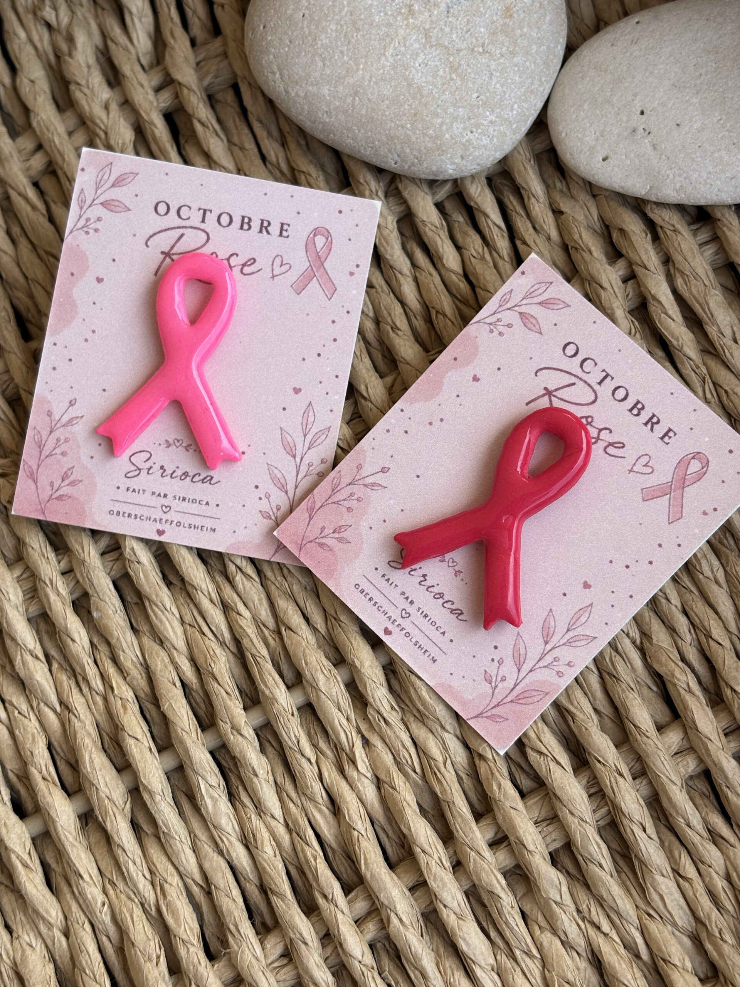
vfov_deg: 36.8
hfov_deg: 28.0
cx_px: 370
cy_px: 494
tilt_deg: -75.0
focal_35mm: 52
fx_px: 1482
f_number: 1.6
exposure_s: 1/654
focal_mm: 5.96
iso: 32
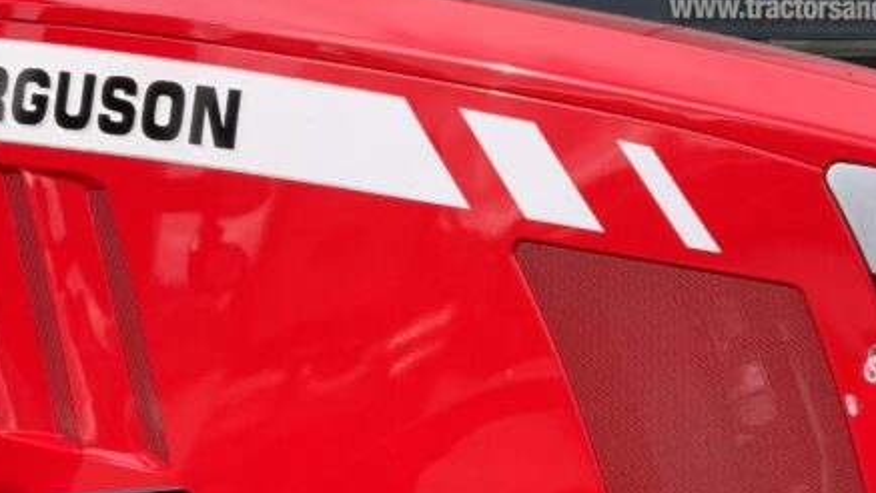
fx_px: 1719
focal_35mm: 74
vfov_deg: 16.3
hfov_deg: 28.5
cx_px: 547
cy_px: 305
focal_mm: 3
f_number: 1.8
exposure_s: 1/929
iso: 16
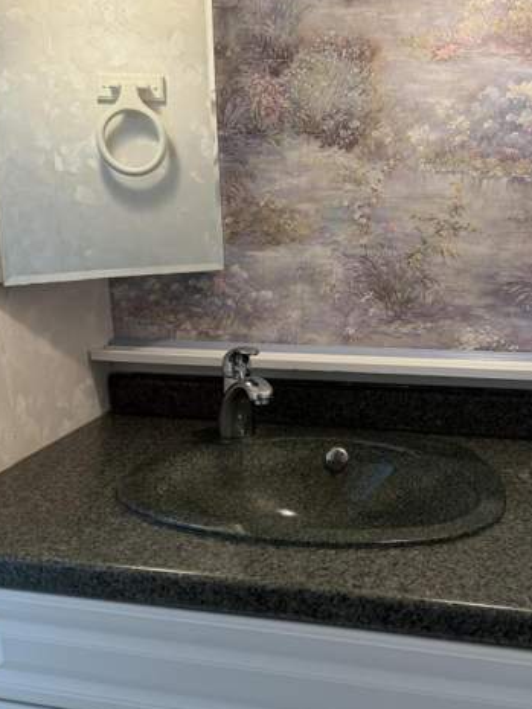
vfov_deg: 55.3
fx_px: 676
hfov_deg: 42.5
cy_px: 378
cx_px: 348
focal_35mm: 33
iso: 125
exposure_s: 1/60
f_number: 1.78
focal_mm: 6.76
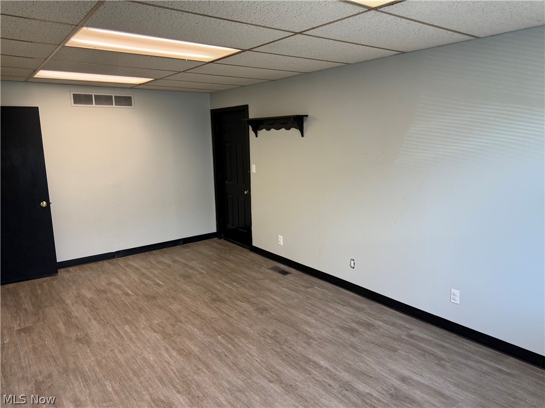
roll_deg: +1.3
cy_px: 204
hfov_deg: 71.6
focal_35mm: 24
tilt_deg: -8.2
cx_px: 272
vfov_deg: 56.8
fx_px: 378
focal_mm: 6.76
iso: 200
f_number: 1.78
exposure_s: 1/120
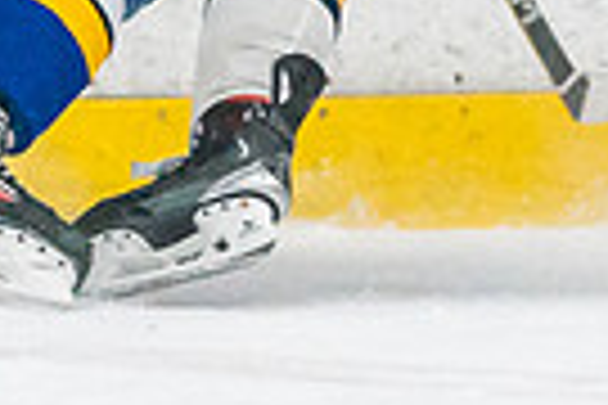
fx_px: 27611
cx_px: 495
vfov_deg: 0.8
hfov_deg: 1.3
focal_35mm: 1635
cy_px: -416
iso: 3200
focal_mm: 200
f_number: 2.8
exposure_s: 1/1250
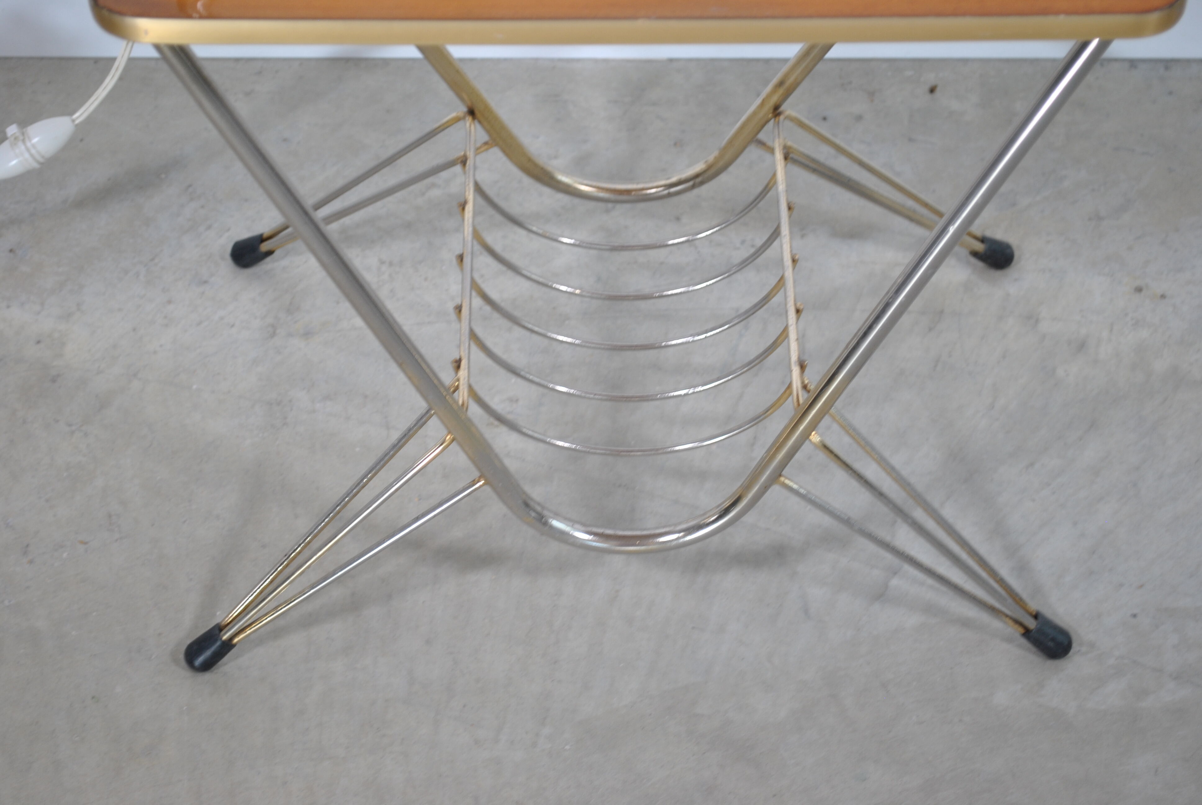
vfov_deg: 17.5
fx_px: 2607
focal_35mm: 78
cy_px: 402
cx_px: 601
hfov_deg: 26.0
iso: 200
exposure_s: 1/20
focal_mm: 52
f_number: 5.6
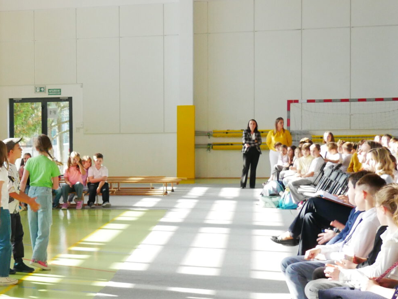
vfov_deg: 15.7
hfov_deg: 19.3
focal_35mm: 94
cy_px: 183
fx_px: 1081
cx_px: -119
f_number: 5
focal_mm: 18
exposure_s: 1/200
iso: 800
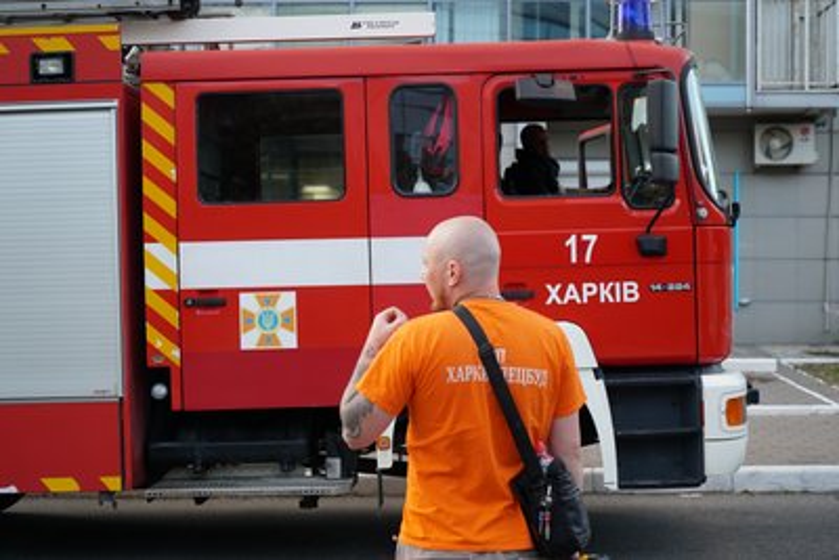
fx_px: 1352
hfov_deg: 34.5
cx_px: 420
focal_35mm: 58
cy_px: 280
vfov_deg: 23.4
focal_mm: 58
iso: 500
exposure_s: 1/160
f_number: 4
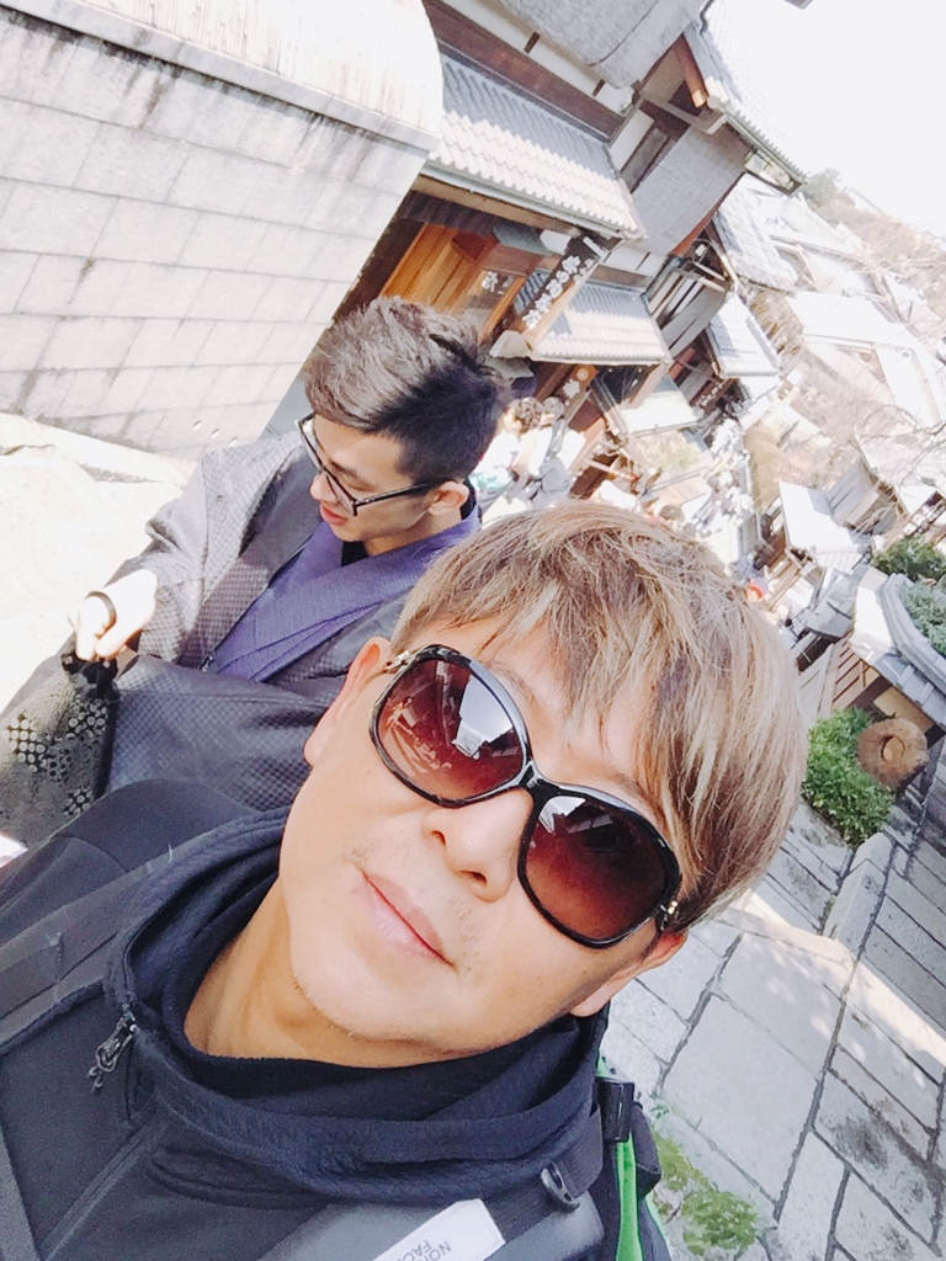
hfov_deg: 45.4
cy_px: 630
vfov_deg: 58.4
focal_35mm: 31
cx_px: 473
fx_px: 1130
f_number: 2.2
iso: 32
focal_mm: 2.65
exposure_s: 1/268
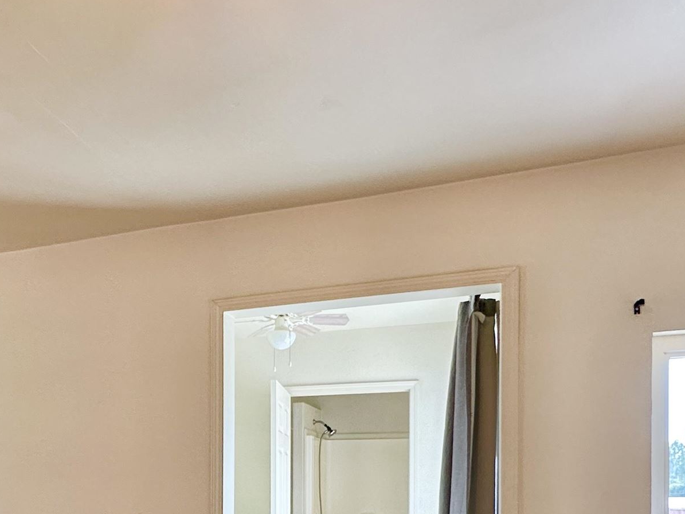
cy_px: 481
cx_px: 150
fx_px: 712
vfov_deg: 36.7
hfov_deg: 48.8
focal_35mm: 36
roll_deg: +0.3
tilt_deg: +0.6
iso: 125
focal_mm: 2.22
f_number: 2.2
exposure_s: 1/120
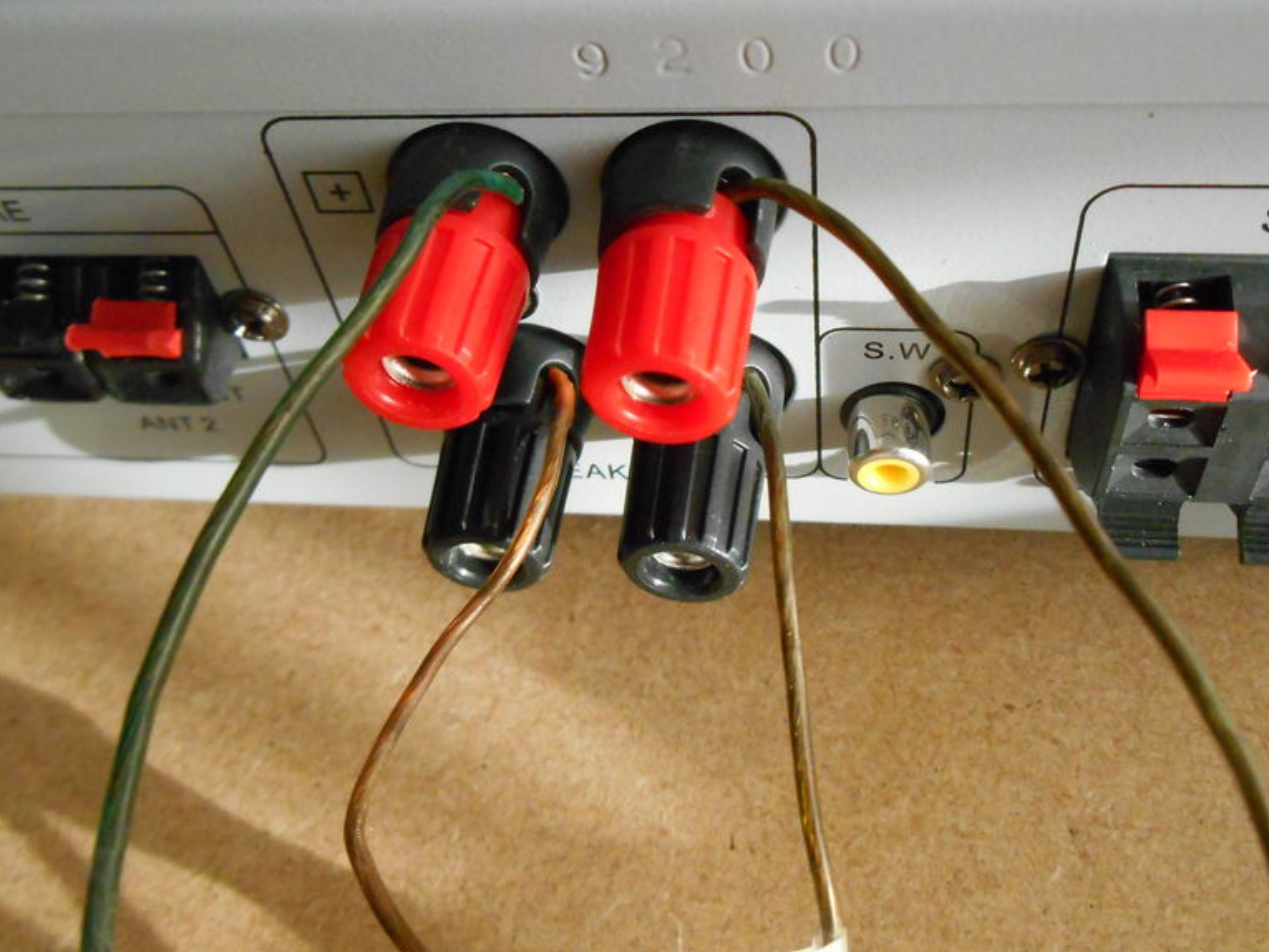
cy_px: 386
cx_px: 672
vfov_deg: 41.6
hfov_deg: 53.9
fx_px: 1247
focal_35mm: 34
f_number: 3.4
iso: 720
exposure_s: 1/250
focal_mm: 4.7
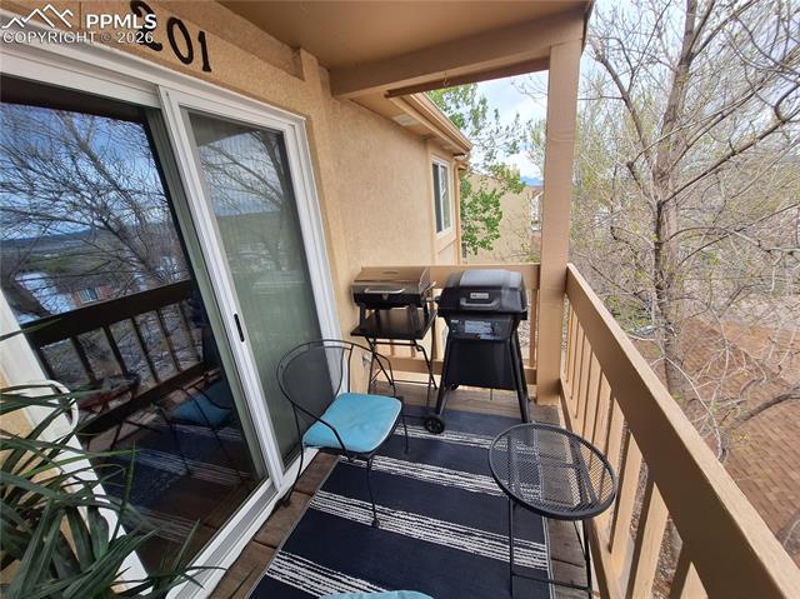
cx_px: 400
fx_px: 300
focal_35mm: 13
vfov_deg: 89.8
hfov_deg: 106.2
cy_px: 300
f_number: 2.2
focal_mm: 1.74
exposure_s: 1/356
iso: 40
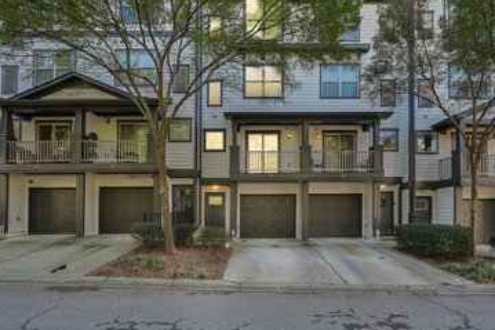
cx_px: 252
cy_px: 173
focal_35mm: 16
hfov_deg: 96.8
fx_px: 220
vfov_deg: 73.6
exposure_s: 1/30
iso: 320
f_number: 7.1
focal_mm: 12
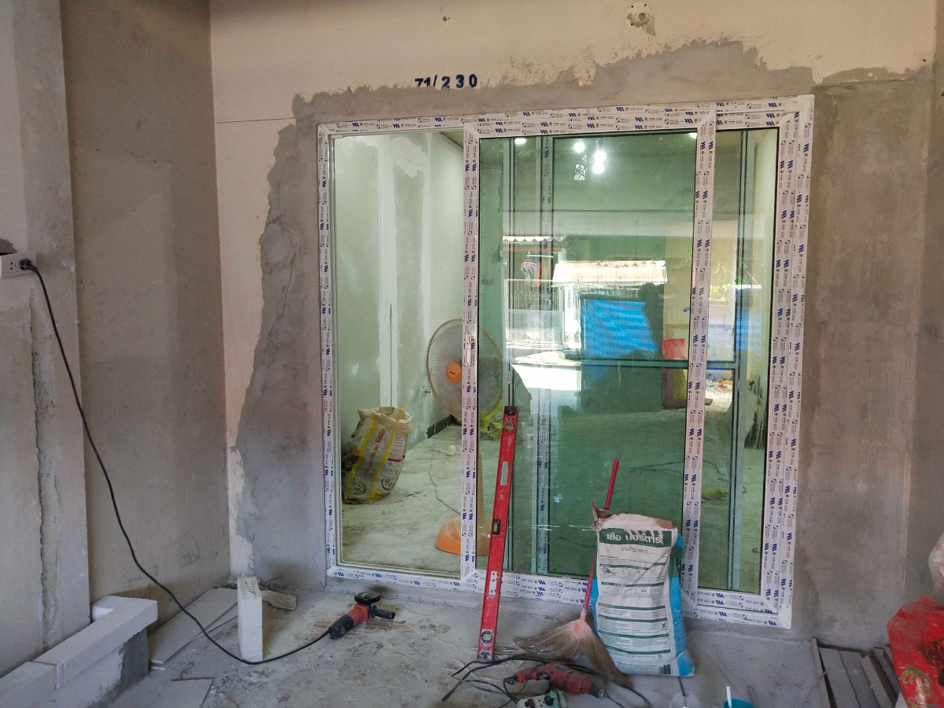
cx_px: 472
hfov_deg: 60.0
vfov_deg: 46.8
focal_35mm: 30
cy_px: 354
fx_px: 818
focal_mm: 3.95
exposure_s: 1/100
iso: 213
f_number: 1.8
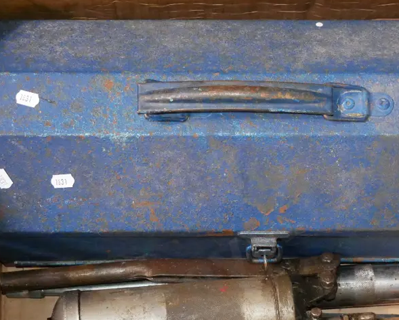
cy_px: 223
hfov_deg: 20.1
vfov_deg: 16.2
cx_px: 282
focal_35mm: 95
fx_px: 1123
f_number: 4.7
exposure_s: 1/80
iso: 3200
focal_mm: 28
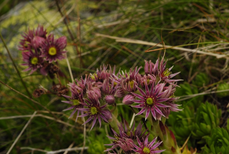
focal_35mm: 128
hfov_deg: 16.0
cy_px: 77
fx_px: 812
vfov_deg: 10.8
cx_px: 114
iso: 200
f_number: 10
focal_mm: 85
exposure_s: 1/250
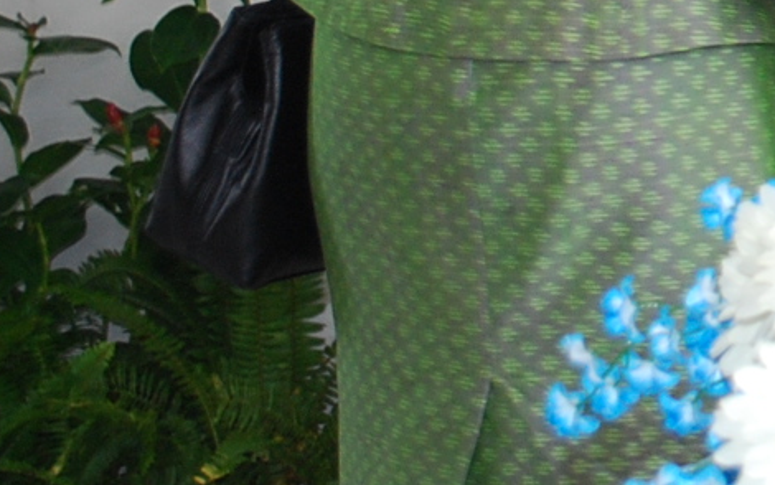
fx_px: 3993
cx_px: 1466
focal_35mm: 189
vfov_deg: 6.8
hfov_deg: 10.3
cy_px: -437
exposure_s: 1/50
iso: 400
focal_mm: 30
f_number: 4.8
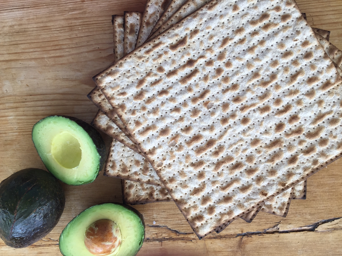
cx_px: 171
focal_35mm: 29
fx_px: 287
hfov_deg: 61.7
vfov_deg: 48.2
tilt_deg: -87.6
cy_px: 128
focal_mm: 4.15
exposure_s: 1/60
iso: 32
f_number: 2.2
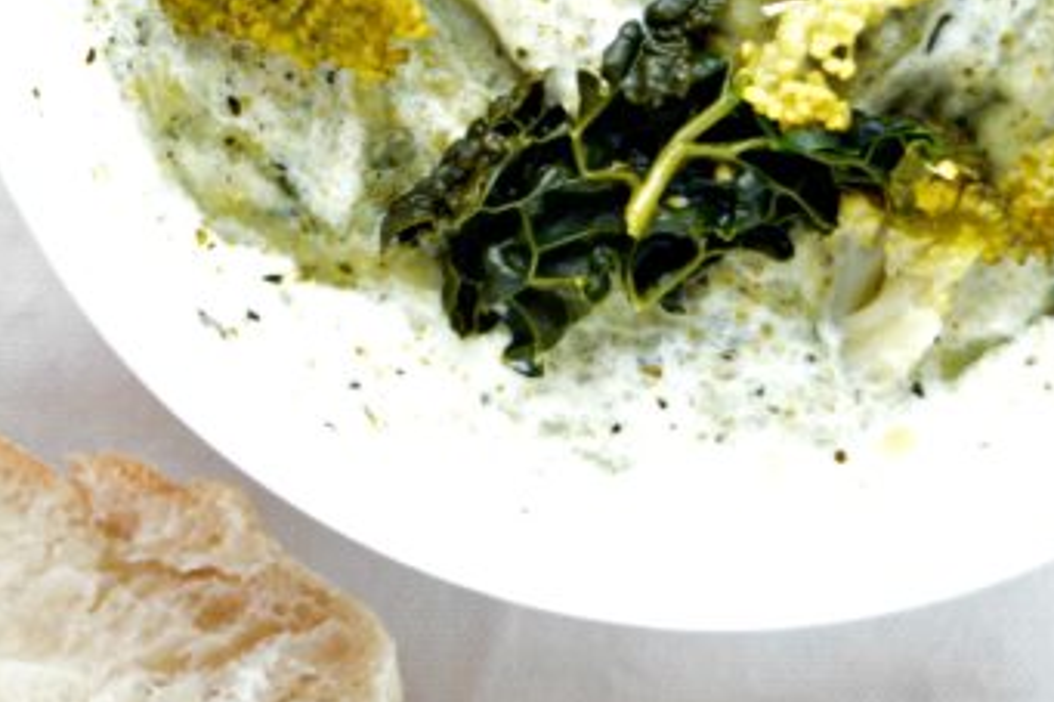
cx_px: 43
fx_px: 3819
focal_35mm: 130
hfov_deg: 15.5
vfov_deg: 10.4
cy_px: 82
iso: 100
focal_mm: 29
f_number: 5.6
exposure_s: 1/30
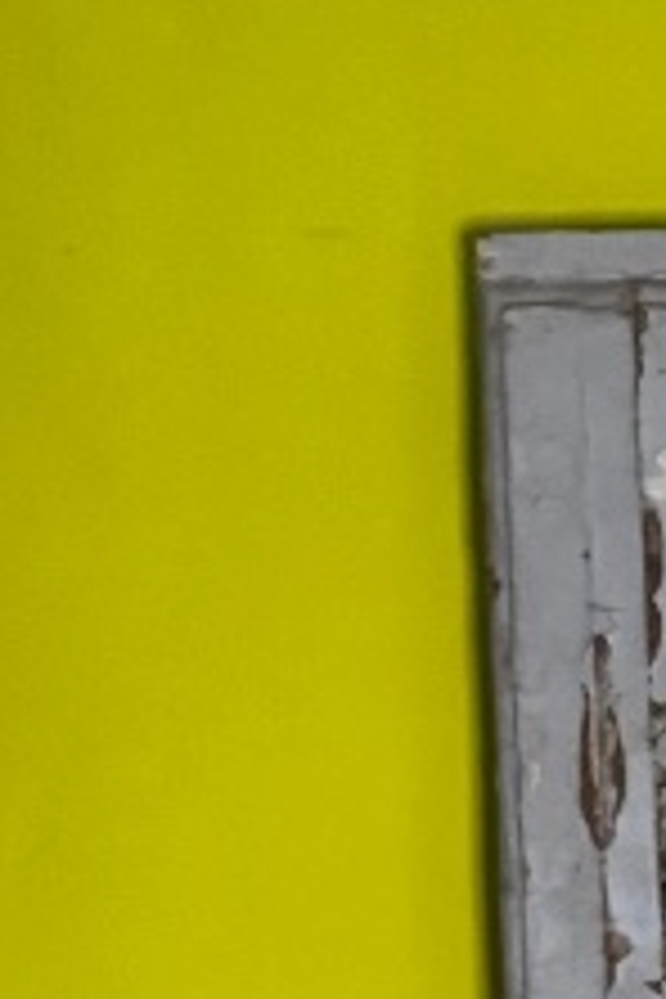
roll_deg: +0.6
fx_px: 3746
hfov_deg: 8.6
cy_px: 2601
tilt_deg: -9.0
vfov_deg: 11.6
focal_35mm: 135
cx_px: 1912
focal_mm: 6.76
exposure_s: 1/59
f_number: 1.78
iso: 800
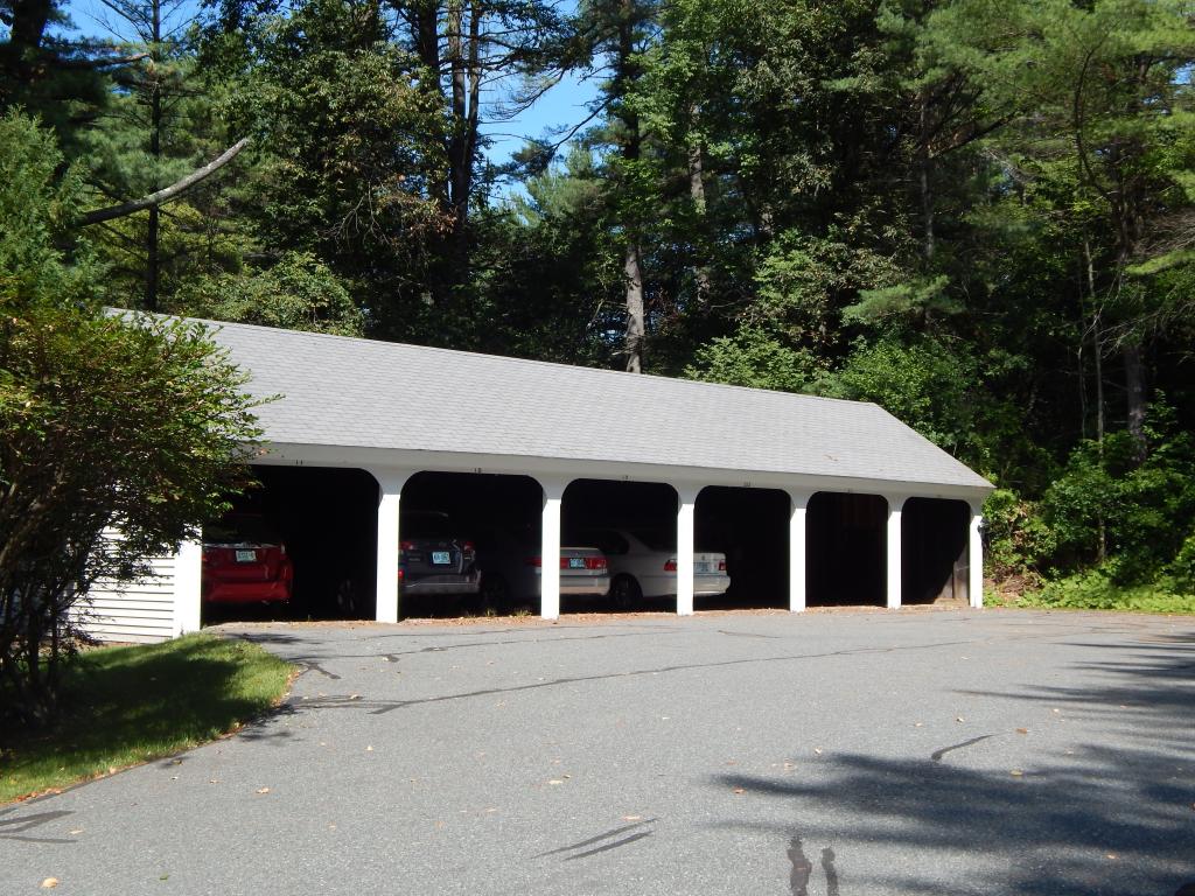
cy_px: 448
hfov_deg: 38.9
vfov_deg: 29.7
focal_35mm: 49
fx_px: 1692
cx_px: 598
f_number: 3.7
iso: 125
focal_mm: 8.6
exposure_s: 1/800
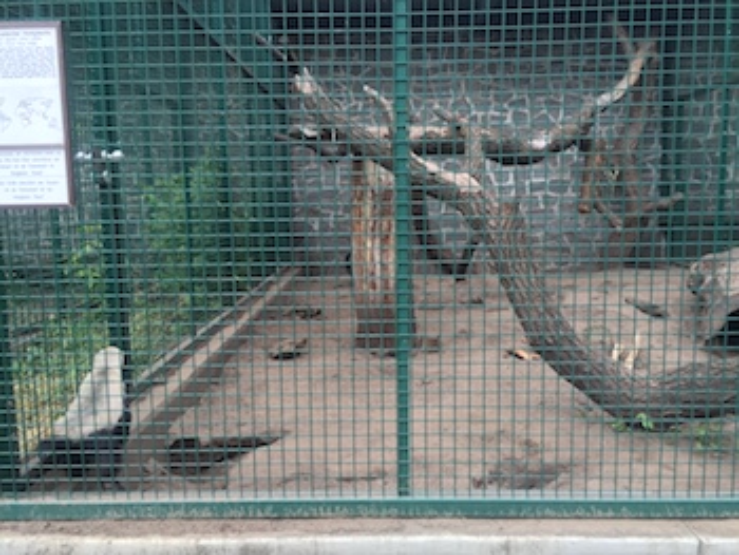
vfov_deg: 48.3
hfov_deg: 61.6
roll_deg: -0.2
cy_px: 278
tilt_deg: -6.7
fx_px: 620
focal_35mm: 29
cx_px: 370
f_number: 2.2
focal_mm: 4.15
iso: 40
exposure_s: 1/60
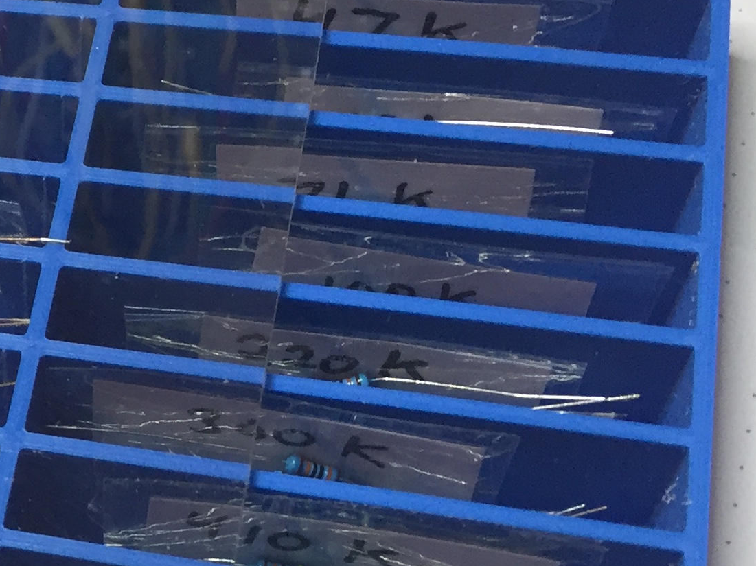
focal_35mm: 86
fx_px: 1878
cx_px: -328
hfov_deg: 20.1
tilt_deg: -59.3
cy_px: 447
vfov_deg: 17.0
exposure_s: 1/30
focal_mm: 4.15
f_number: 2.2
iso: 64
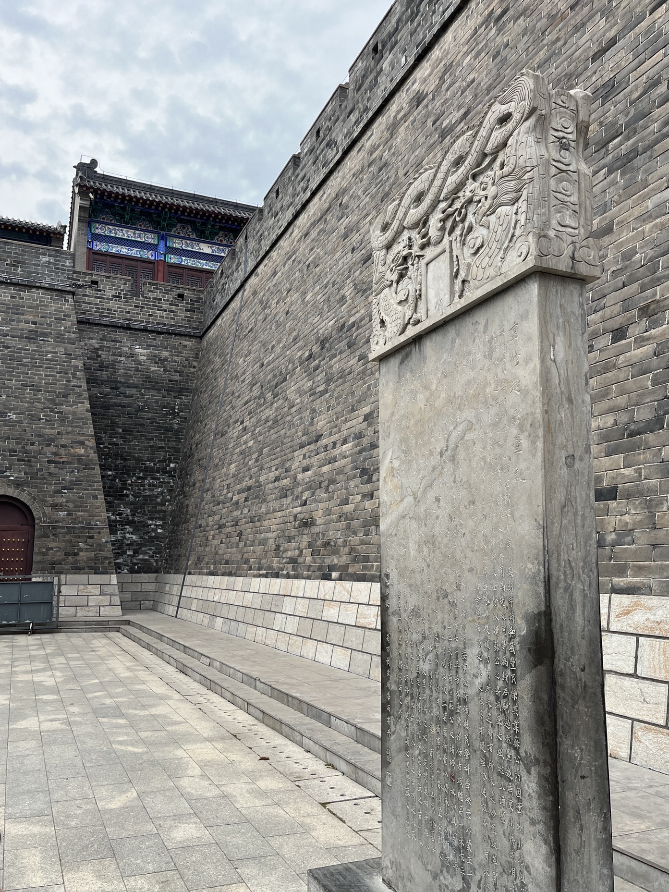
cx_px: 334
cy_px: 463
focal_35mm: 28
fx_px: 721
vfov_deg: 63.4
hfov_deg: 49.8
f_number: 1.6
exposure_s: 1/1199
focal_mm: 5.1
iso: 50
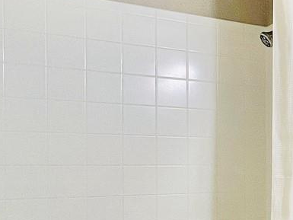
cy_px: 169
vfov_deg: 26.6
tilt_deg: -1.0
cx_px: 404
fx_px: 457
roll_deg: +0.3
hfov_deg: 27.8
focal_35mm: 54
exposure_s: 1/120
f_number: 1.8
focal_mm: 1.57
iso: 80
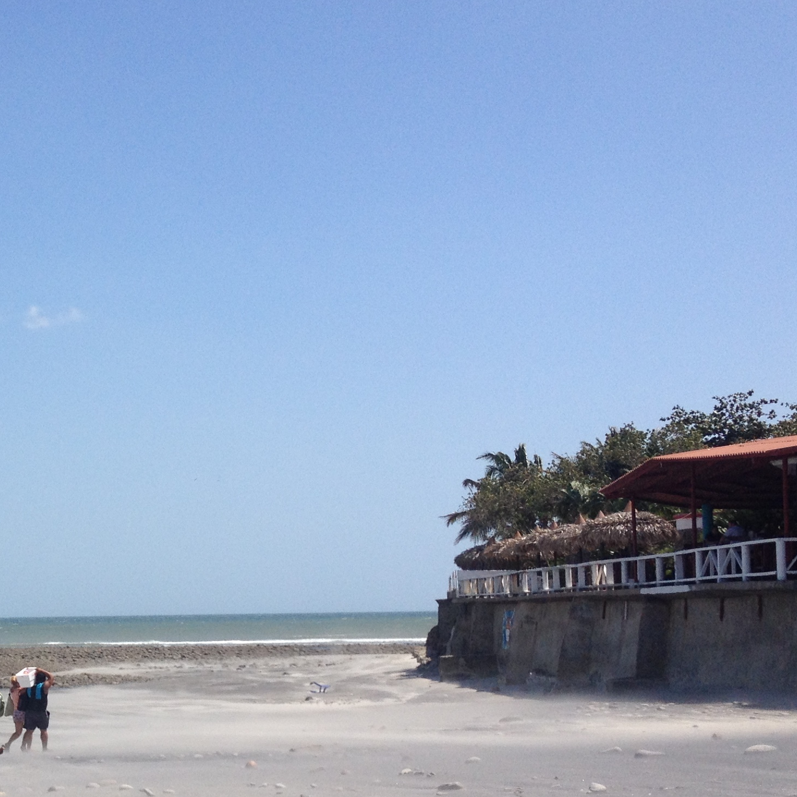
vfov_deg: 24.7
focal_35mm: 69
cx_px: -4
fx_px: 1797
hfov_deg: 23.9
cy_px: 594
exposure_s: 1/2762
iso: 50
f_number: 2.4
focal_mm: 4.28
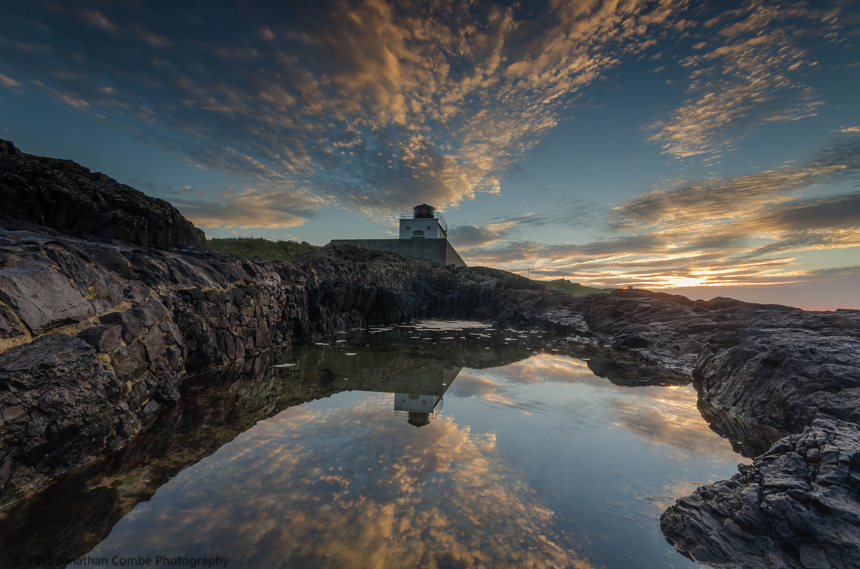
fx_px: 358
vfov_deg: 77.1
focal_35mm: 15
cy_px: 284
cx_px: 430
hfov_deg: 100.5
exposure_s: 1/2
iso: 100
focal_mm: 10
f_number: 16
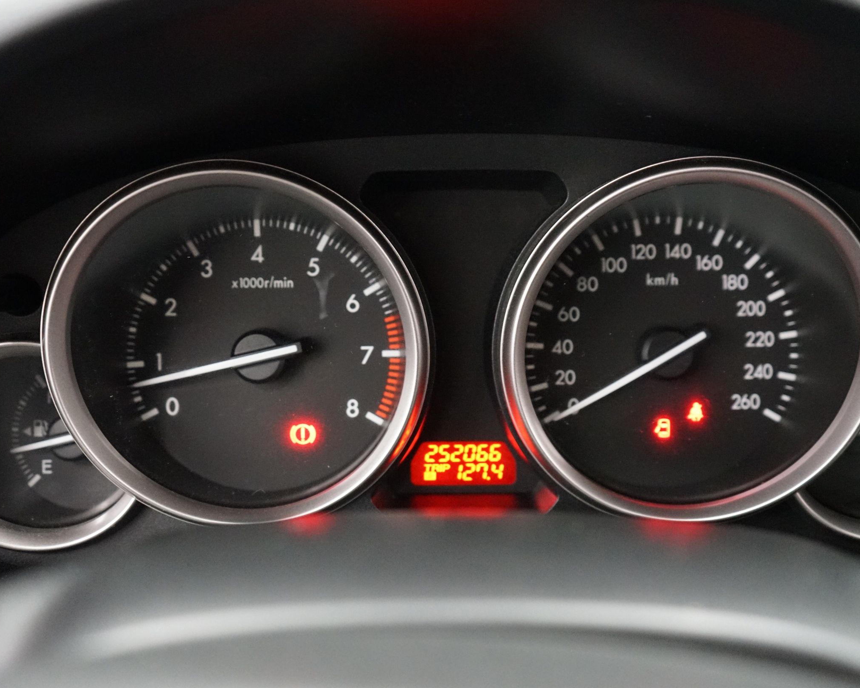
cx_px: 443
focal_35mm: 37
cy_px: 346
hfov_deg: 49.1
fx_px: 942
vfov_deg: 40.1
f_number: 4
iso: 6400
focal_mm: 32
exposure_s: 1/50
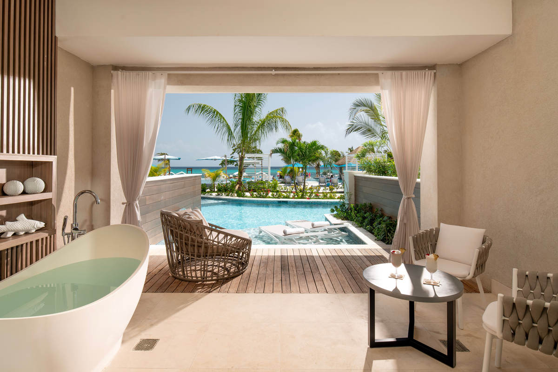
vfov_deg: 64.6
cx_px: 279
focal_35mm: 19
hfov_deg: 86.9
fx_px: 294
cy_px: 186
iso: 100
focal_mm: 19
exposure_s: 1/60
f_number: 9
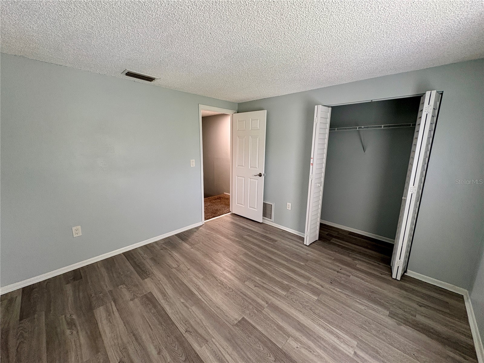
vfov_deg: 85.7
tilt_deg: -11.0
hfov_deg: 102.1
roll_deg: +0.4
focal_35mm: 14
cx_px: 242
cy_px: 182
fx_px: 196
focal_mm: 2.22
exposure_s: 1/60
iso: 200
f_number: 2.2
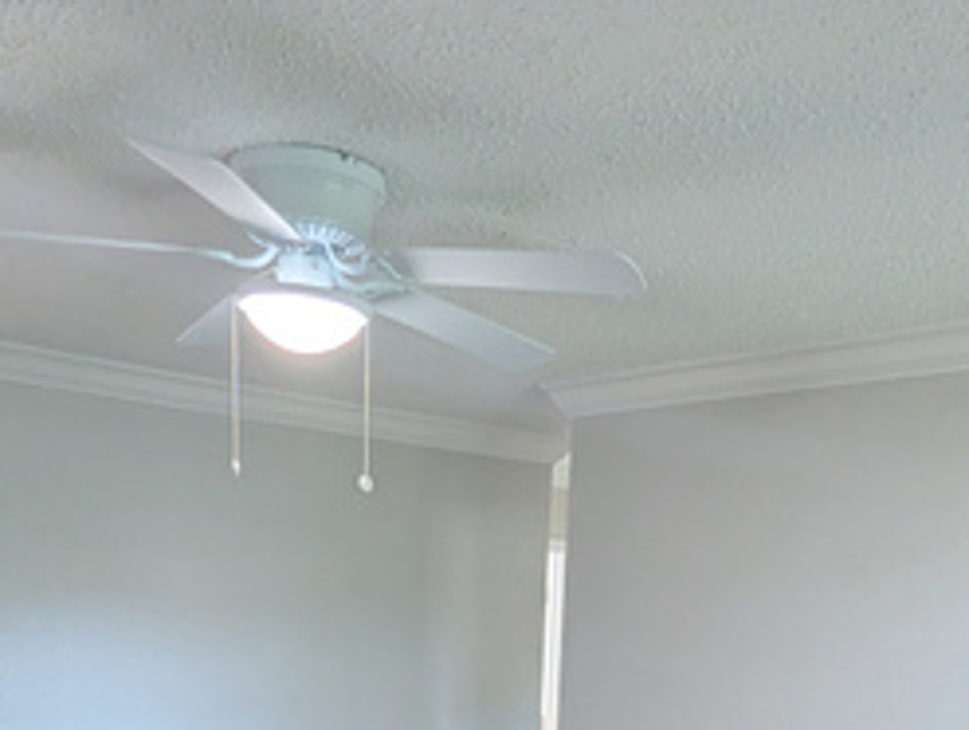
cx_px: 534
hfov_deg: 43.7
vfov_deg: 28.2
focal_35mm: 43
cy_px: 930
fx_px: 1205
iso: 79
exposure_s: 1/24
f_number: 2.2
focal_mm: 2.35
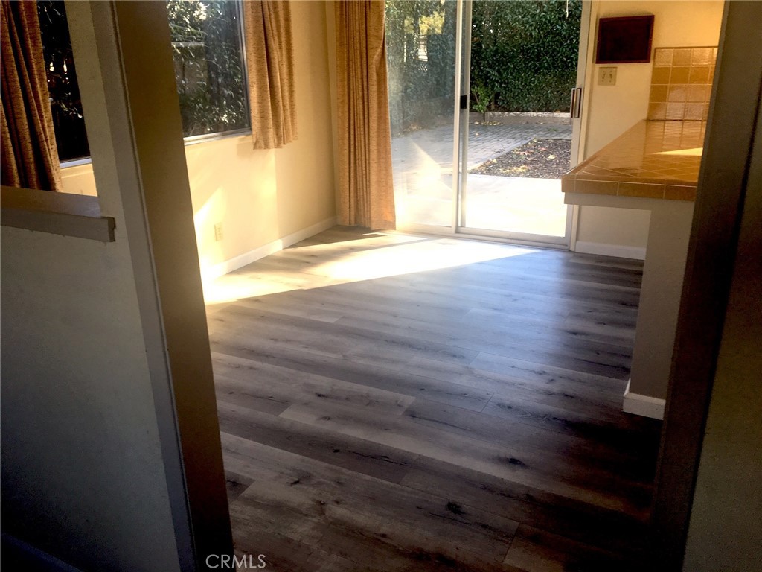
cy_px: 286
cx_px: 381
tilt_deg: -21.0
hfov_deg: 61.7
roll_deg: -0.8
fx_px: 638
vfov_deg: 48.2
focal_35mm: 29
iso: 25
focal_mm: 4.15
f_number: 2.2
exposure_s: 1/60
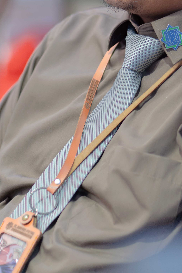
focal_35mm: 239
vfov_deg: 8.5
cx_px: 127
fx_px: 1812
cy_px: -29
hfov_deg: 5.7
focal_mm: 85
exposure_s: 1/250
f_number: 1.8
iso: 400
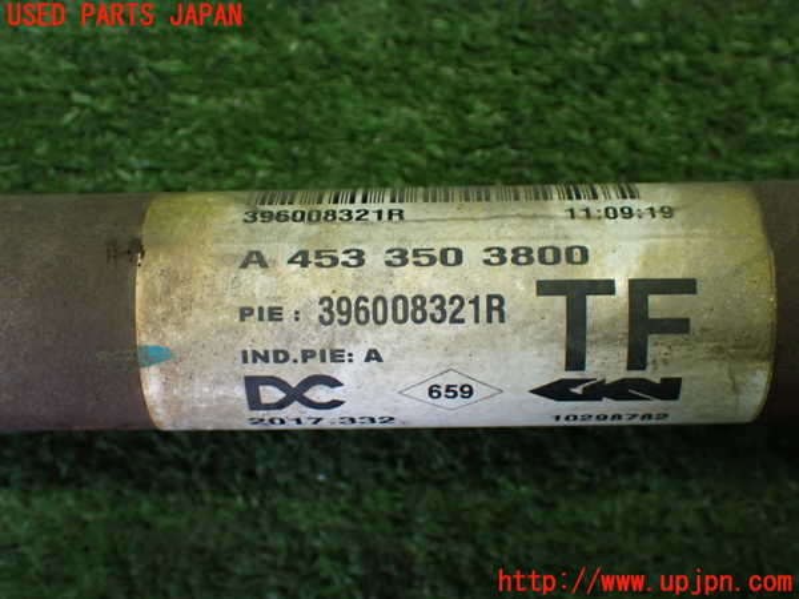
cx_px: 400
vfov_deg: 29.1
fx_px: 1154
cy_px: 300
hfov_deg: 38.2
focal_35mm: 50
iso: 800
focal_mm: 9.01
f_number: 3.2
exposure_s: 1/100
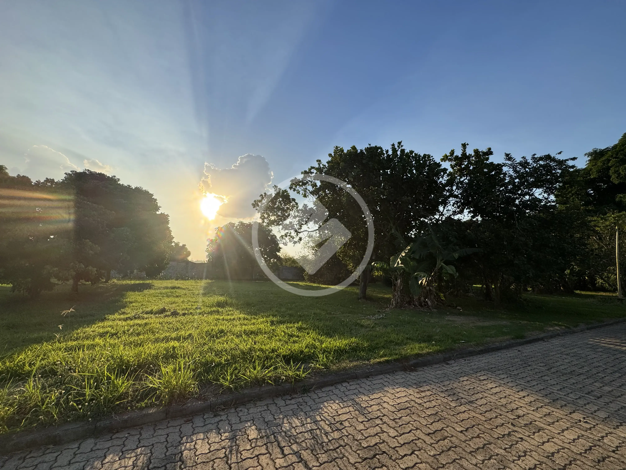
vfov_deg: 85.7
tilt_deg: +7.4
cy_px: 235
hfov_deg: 102.1
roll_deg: +1.9
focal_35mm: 14
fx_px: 253
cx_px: 313
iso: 40
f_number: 2.2
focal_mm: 2.22
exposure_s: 1/1536
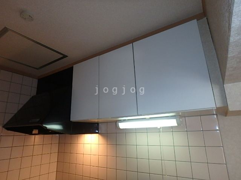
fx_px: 146
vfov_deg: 63.4
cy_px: 90
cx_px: 120
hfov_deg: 79.0
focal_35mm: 21
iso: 400
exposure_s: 1/30
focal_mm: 3.7
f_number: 3.5
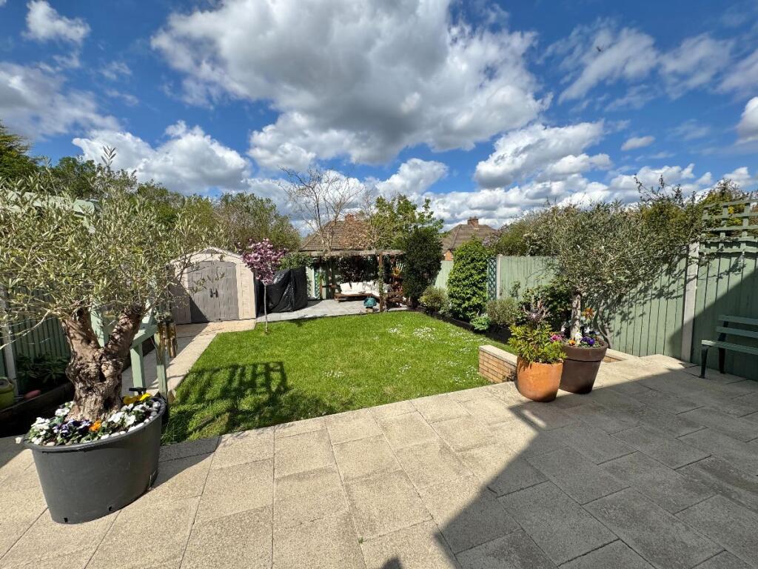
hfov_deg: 102.1
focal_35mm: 14
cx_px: 379
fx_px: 307
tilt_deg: -4.4
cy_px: 284
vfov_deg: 85.7
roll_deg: +2.3
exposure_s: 1/2415
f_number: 2.2
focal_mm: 2.22
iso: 50
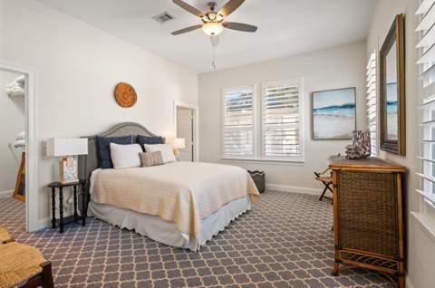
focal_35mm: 17
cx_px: 218
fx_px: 205
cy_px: 144
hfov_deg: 93.4
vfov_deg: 70.2
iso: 100
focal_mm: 17
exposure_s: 1
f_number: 9
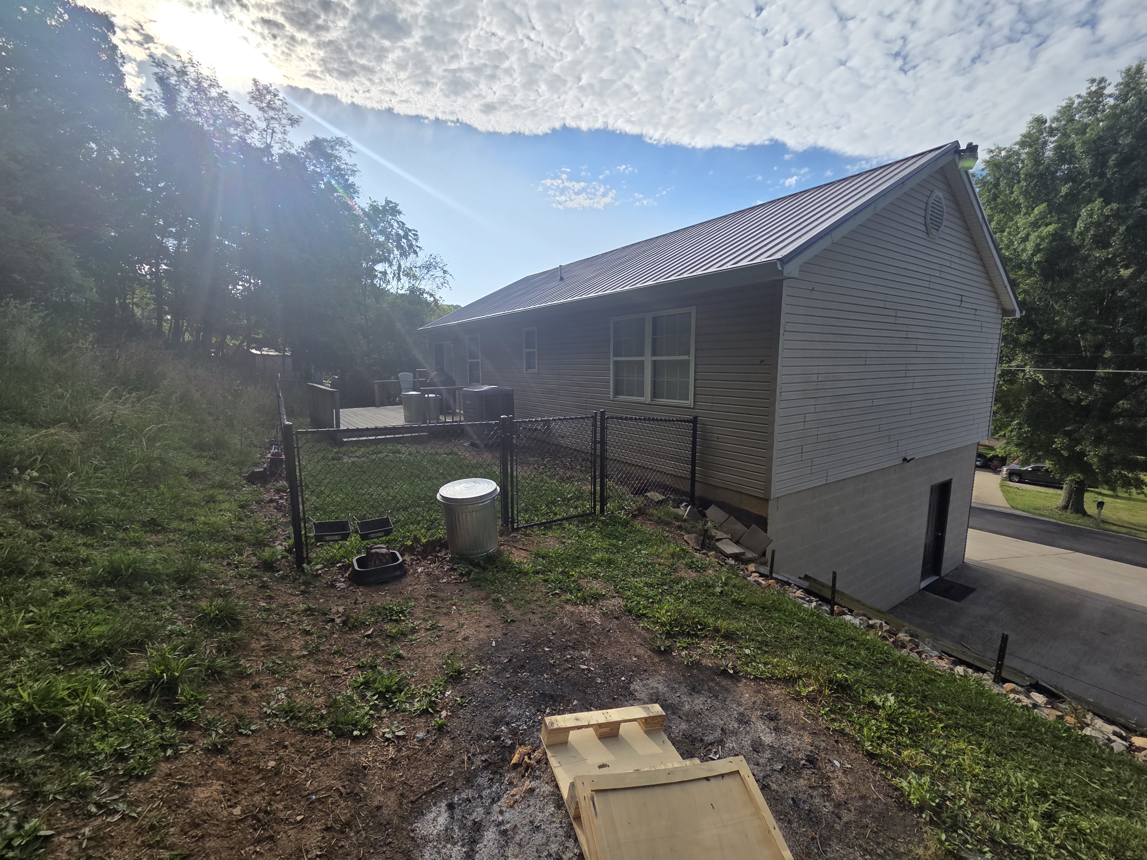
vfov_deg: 89.9
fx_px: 431
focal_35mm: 13
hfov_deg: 106.2
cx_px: 574
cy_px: 430
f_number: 2.2
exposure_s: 1/2134
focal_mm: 2.2
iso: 50
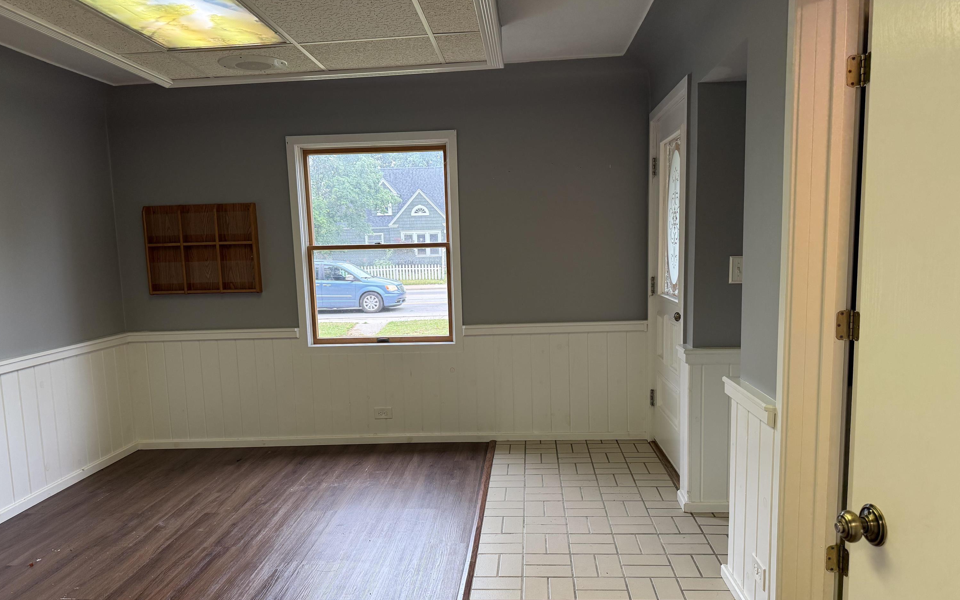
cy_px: 334
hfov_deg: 70.4
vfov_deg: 47.5
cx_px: 471
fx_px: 680
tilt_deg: -7.3
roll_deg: +1.4
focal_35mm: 26
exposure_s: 1/120
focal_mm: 6.76
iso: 160
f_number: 1.78
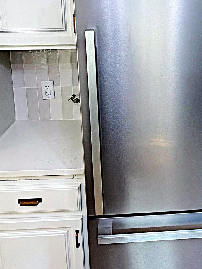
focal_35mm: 34
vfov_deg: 50.8
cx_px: 131
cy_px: 56
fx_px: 264
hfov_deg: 41.4
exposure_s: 1/120
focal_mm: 2.22
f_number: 2.2
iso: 125
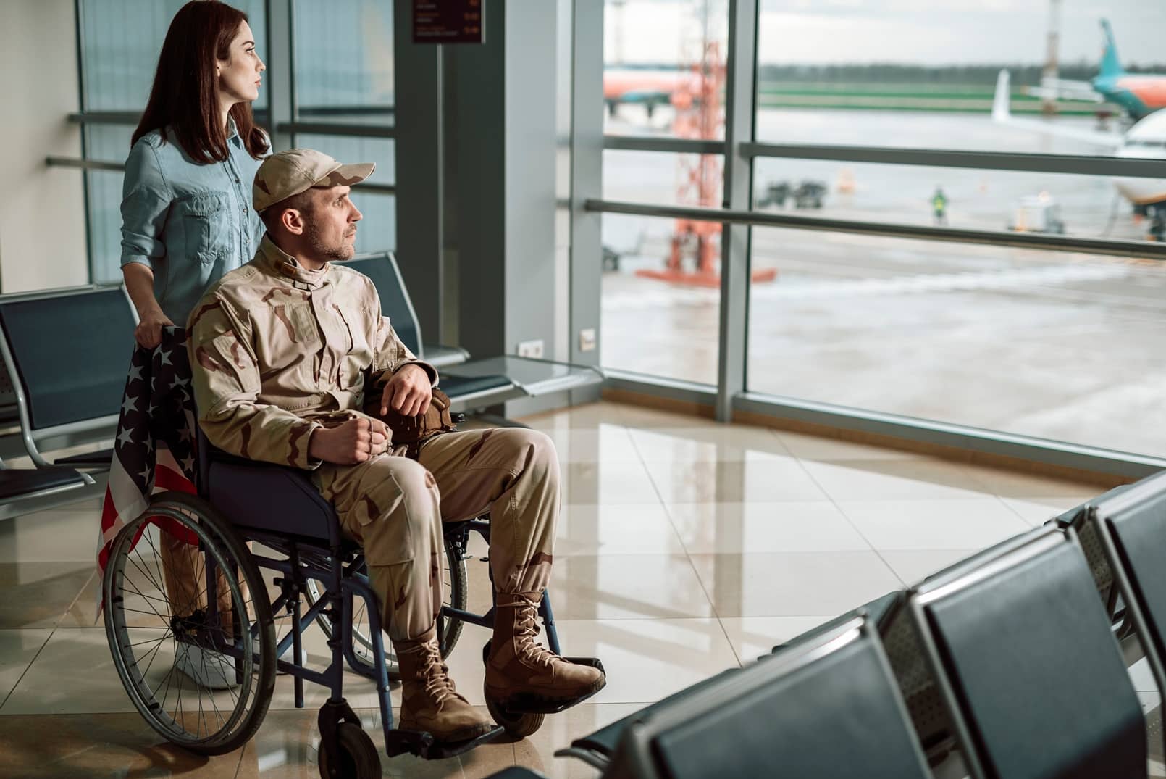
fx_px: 1620
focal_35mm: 50
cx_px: 583
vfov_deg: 27.0
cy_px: 390
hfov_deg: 39.6
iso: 100
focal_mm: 50
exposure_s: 1/125
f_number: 2
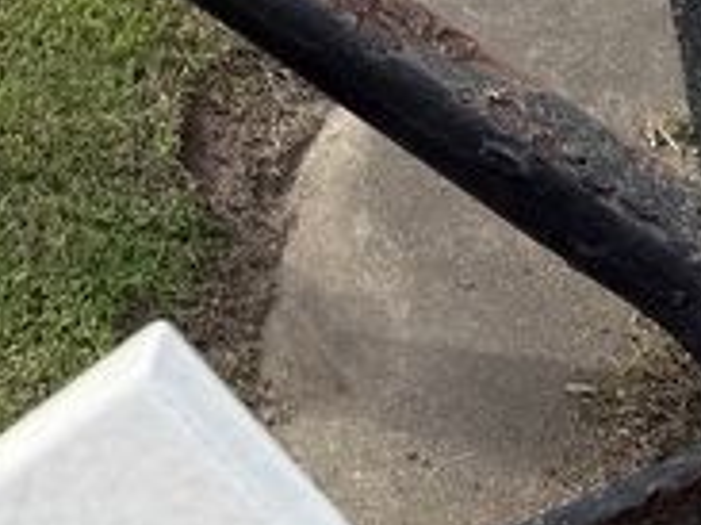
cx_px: 111
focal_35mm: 105
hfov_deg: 18.5
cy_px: -433
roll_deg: +0.8
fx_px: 2125
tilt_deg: -25.5
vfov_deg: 12.7
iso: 80
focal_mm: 6.76
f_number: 1.78
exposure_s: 1/2445
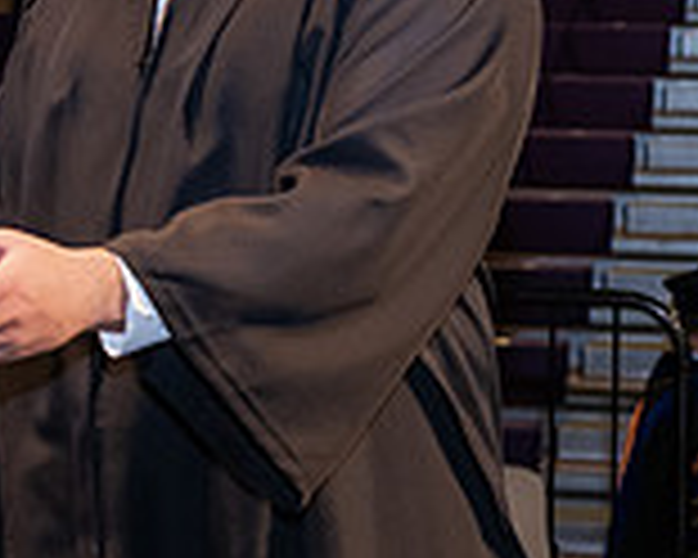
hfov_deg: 8.7
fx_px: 4503
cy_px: 38
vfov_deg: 7.1
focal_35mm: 218
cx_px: -230
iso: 1600
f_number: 6.3
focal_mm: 62
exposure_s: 1/200
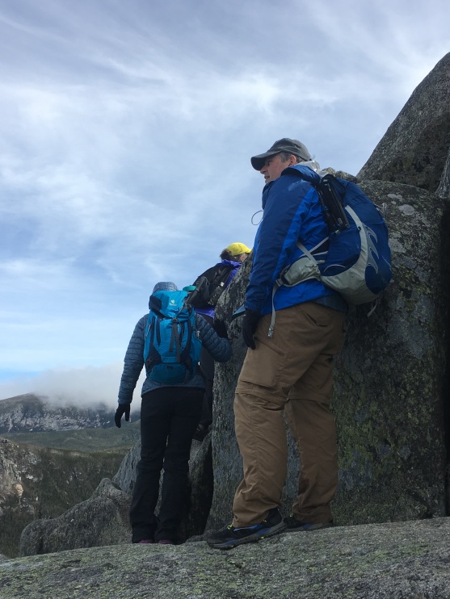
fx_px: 693
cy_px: 295
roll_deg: -1.9
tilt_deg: +13.2
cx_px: 226
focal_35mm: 40
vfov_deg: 46.8
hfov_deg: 36.0
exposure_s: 1/1876
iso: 25
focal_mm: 4.15
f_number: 2.2
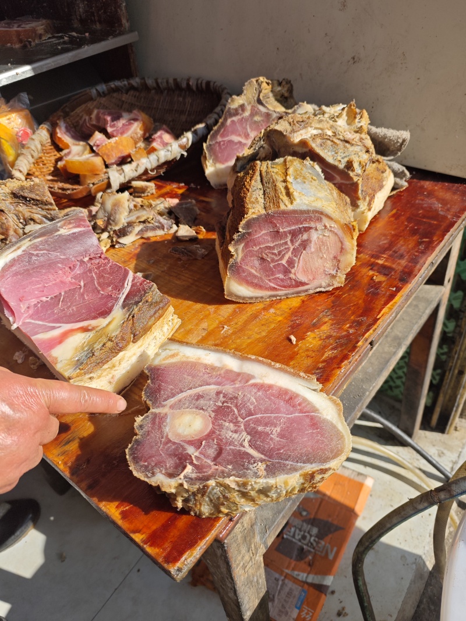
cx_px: 233
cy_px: 310
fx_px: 431
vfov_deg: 71.6
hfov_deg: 56.8
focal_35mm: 24
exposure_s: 1/1967
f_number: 1.6
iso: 50
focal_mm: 5.84
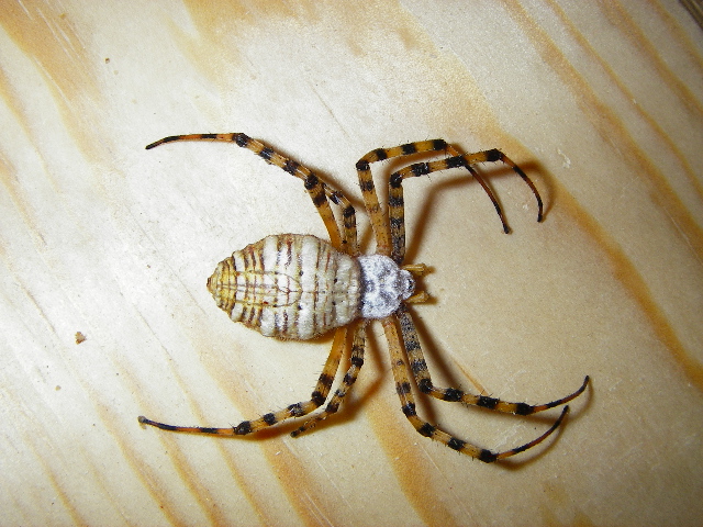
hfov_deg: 49.0
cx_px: 352
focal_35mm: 38
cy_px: 264
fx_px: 772
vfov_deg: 37.7
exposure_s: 1/30
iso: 50
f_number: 6.6
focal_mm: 6.3
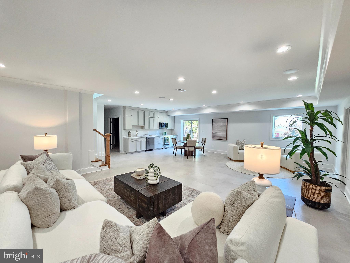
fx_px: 131
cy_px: 132
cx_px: 175
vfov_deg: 89.9
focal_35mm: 13
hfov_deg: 106.2
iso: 250
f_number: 2.2
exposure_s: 1/60
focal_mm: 2.2
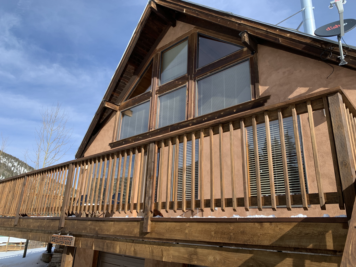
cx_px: 178
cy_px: 134
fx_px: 267
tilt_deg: +20.0
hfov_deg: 67.3
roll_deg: -3.0
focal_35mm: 26
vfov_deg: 53.1
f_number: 1.8
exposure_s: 1/1100
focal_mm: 4.25
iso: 25
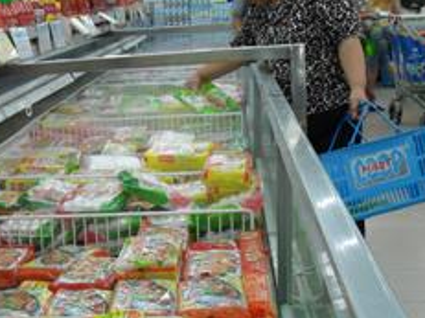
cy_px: 246
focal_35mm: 68
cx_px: 94
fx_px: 834
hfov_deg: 28.1
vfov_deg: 21.4
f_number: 2.8
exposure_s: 1/30
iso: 200
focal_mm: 6.2
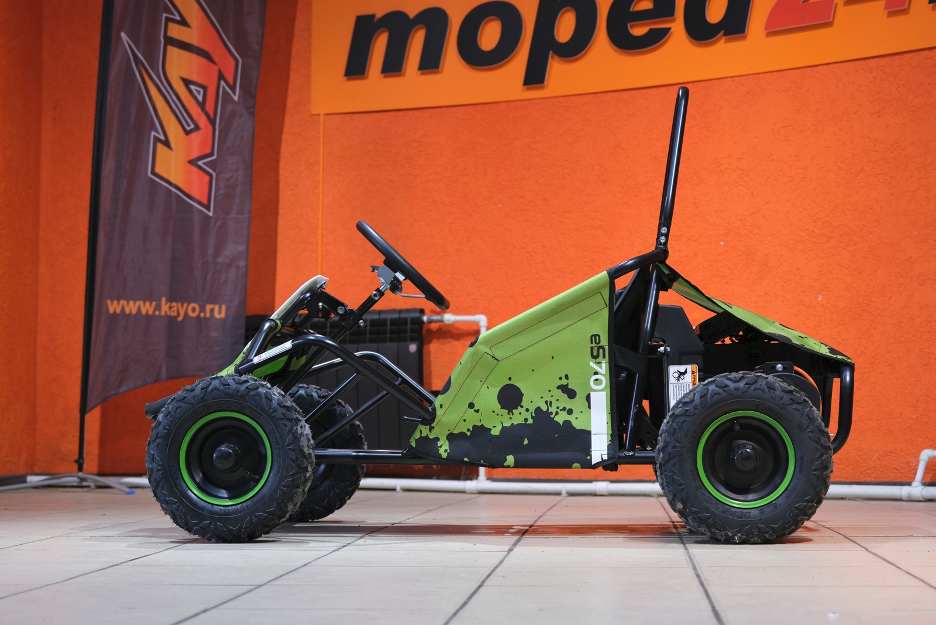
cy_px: 312
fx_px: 1534
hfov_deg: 33.9
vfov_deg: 23.0
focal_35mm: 59
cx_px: 468
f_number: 4
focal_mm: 39.3
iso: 1250
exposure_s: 1/100
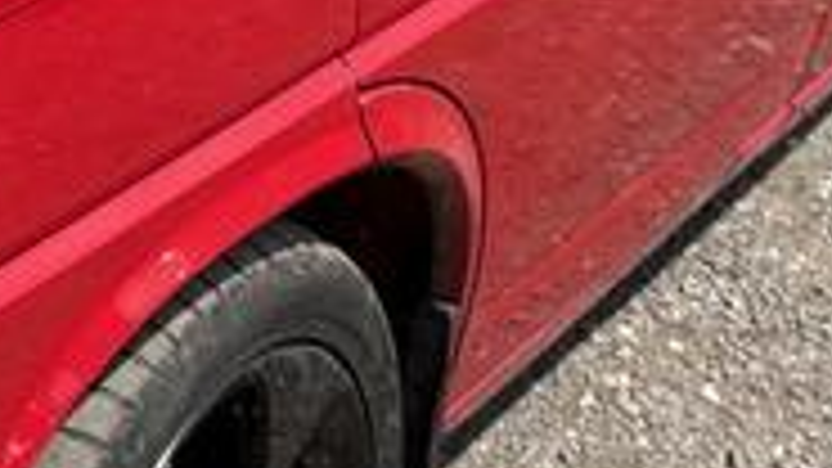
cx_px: -288
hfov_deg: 14.9
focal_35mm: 137
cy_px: -256
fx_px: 3022
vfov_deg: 8.6
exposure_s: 1/2012
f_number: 1.6
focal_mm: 5.96
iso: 64
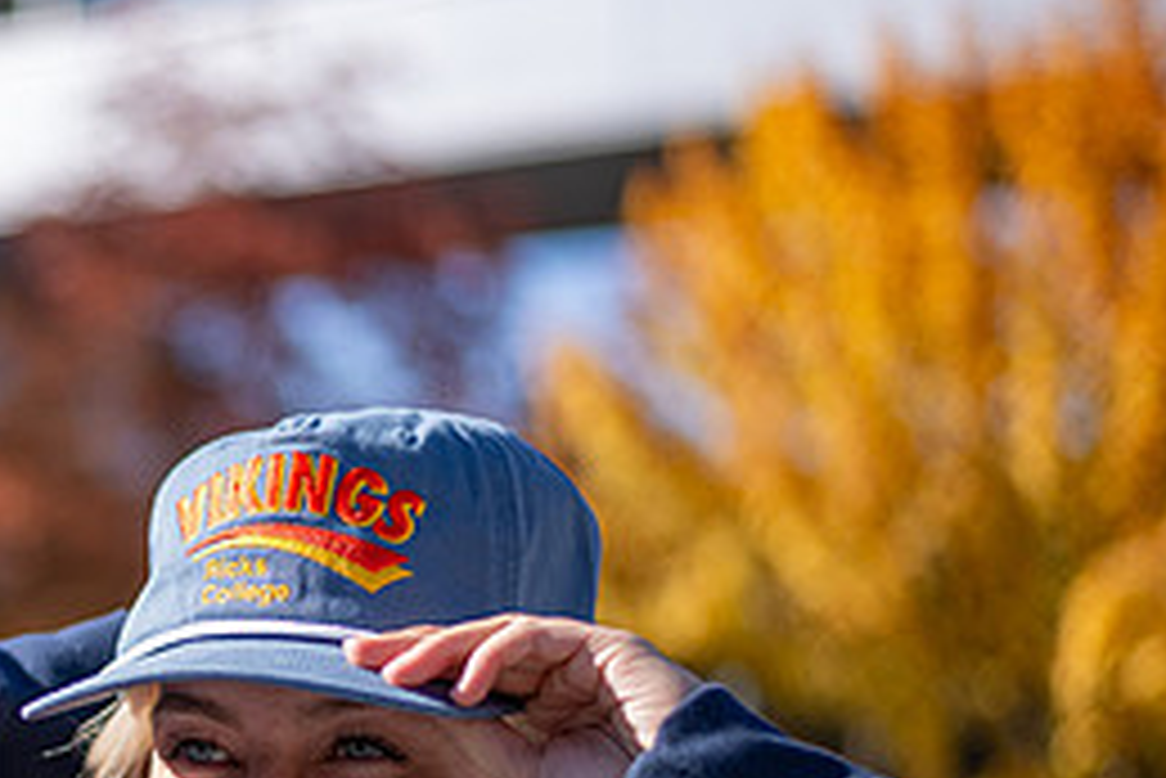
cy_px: 641
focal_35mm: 112
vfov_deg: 12.2
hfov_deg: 17.7
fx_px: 3629
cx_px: -41
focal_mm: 50
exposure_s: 1/2500
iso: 100
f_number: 1.8
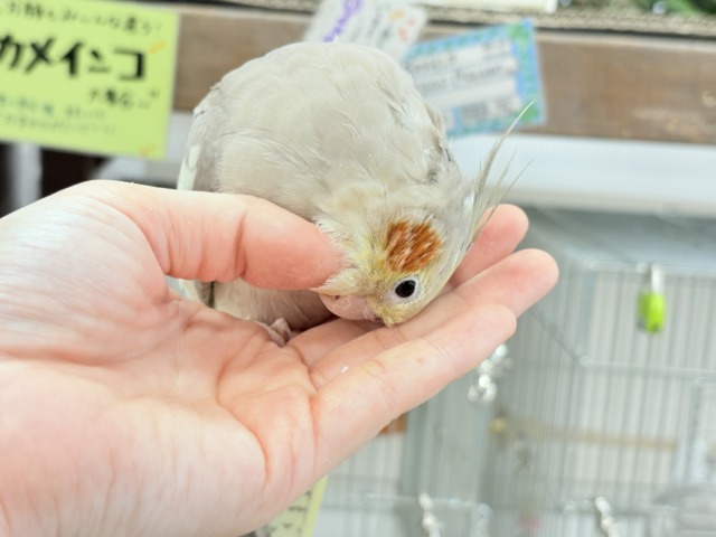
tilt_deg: -9.3
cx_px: 358
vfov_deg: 28.0
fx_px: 1076
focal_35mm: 52
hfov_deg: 36.8
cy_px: 268
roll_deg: -3.8
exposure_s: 1/50
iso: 64
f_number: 1.6
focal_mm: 5.96
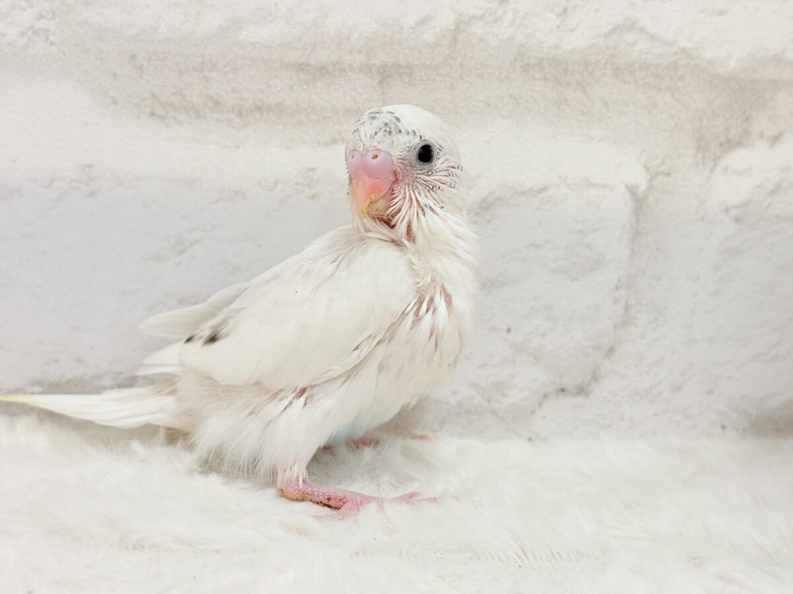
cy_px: 297
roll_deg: -2.6
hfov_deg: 36.8
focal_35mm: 52
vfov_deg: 28.0
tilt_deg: -10.5
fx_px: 1191
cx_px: 396
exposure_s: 1/50
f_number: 1.6
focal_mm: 5.96
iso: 40
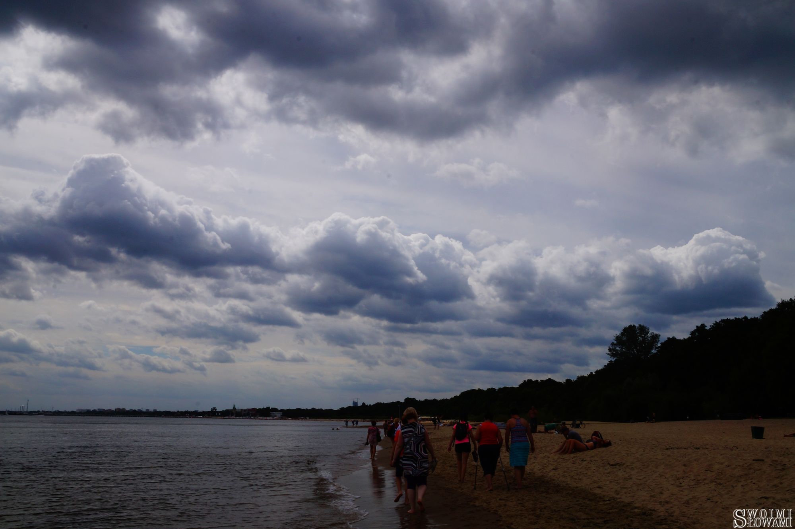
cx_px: 398
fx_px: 728
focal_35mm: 33
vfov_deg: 39.9
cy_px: 264
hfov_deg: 57.3
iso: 125
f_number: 22
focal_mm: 22
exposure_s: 1/125
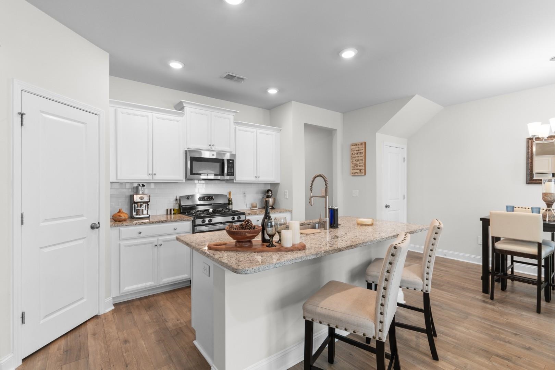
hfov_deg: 96.7
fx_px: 247
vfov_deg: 73.7
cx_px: 278
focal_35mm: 16
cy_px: 185
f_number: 4.8
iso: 100
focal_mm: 11
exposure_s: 1/4
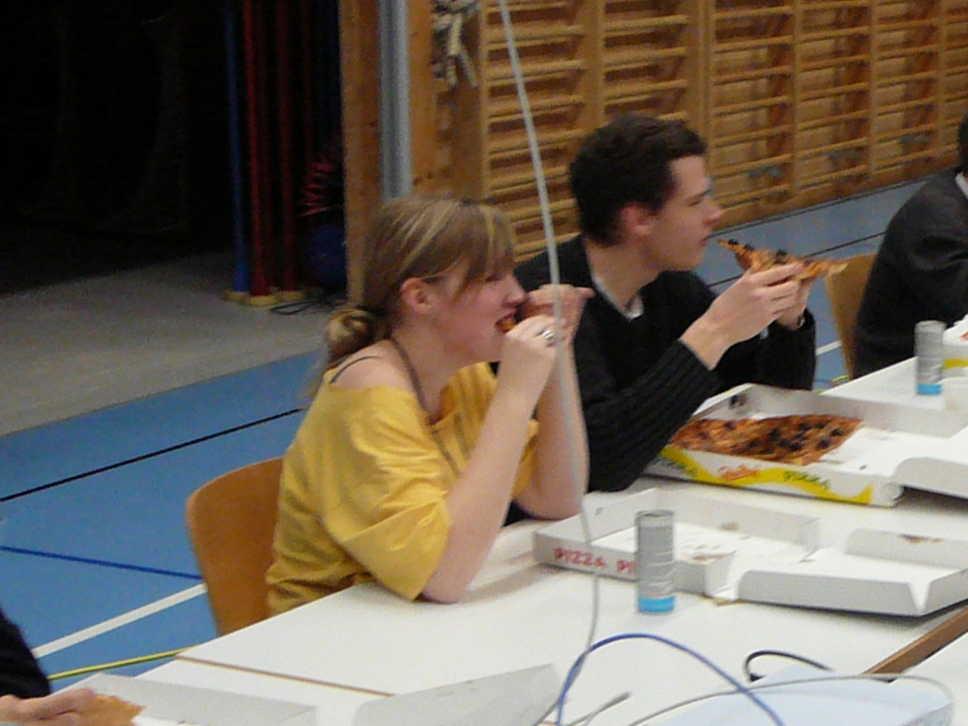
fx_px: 2517
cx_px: 1034
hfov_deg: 20.8
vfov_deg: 16.4
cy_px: 443
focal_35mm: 90
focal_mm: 5.2
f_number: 2.8
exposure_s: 1/15
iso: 200
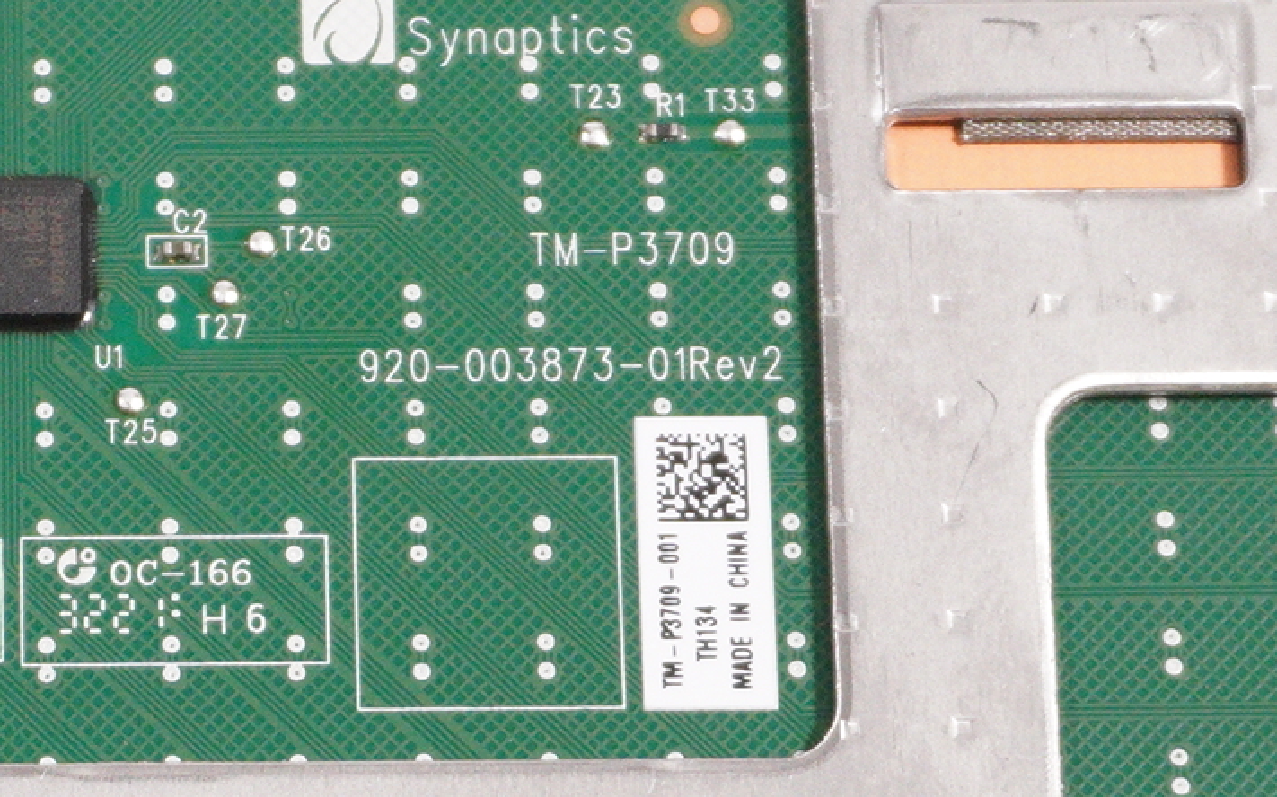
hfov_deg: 11.5
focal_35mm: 181
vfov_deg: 7.2
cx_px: 7
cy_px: 639
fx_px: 6298
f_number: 5.6
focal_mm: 28
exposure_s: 1/200
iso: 1600
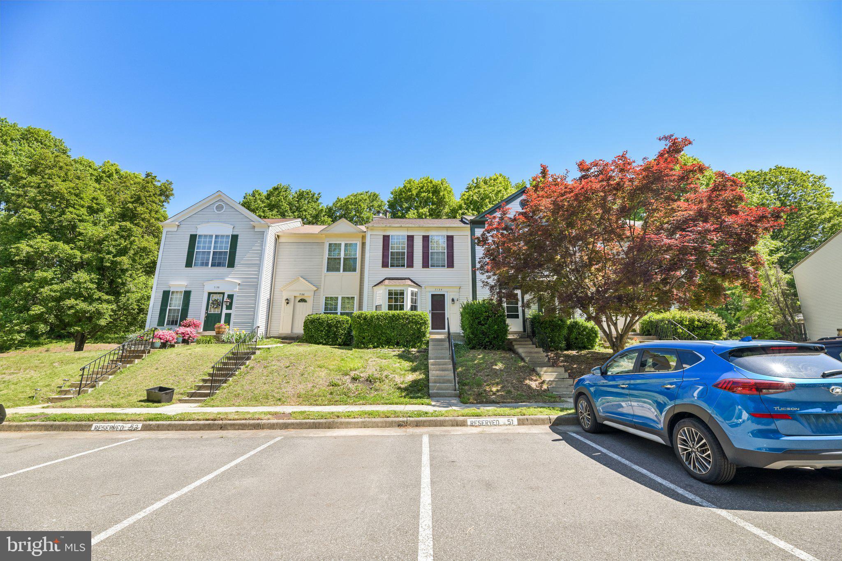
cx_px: 421
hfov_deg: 104.3
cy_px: 280
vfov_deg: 81.2
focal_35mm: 14
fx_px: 327
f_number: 8
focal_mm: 14
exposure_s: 1/125
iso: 100
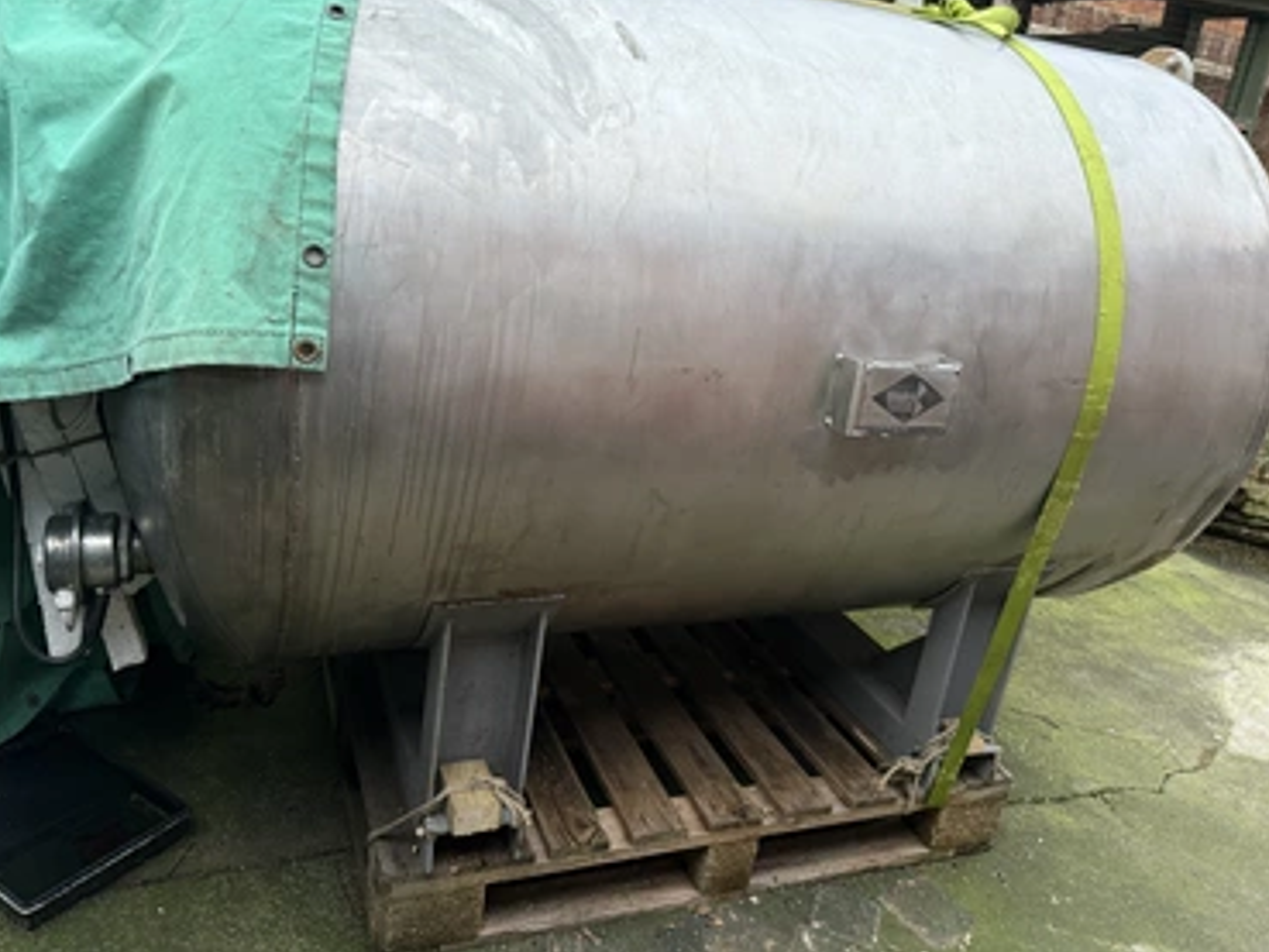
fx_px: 953
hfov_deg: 67.3
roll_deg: -5.4
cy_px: 440
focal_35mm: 26
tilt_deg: -17.1
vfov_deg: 53.0
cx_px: 612
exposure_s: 1/50
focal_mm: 6.76
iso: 320
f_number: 1.78
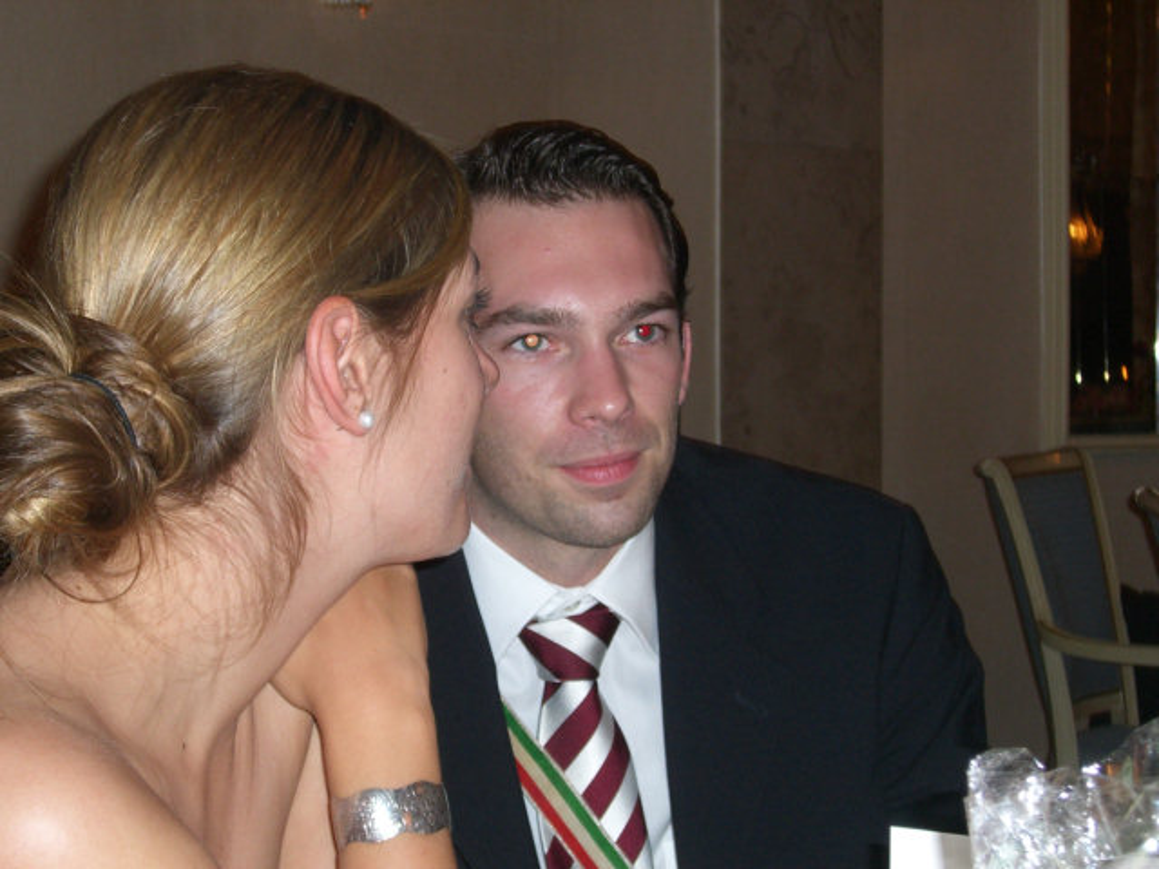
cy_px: 434
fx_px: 2645
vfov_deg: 18.7
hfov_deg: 24.7
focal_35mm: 79
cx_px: 580
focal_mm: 12.8
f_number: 4.1
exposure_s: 1/60
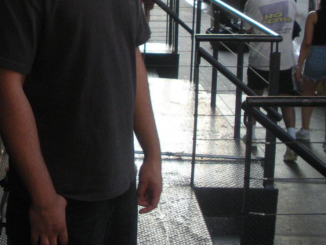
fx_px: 782
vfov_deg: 17.3
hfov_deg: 22.7
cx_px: 9
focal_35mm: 83
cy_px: -7
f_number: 3.5
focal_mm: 6.3
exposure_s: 1/76.7
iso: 177
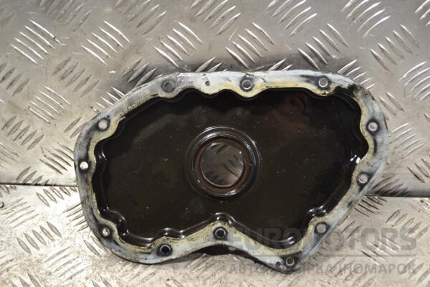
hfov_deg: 45.0
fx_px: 520
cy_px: 144
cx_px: 215
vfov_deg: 30.8
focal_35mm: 44
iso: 400
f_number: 4.5
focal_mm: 29
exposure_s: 1/50
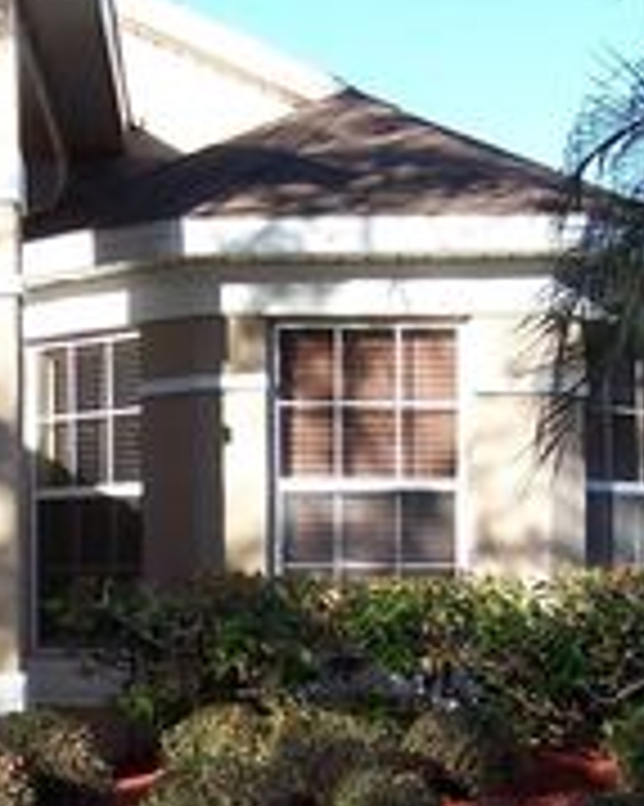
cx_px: 54
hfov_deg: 16.8
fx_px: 2146
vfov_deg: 21.1
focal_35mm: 90
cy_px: 592
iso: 80
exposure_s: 1/250
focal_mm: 5.5
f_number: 3.4
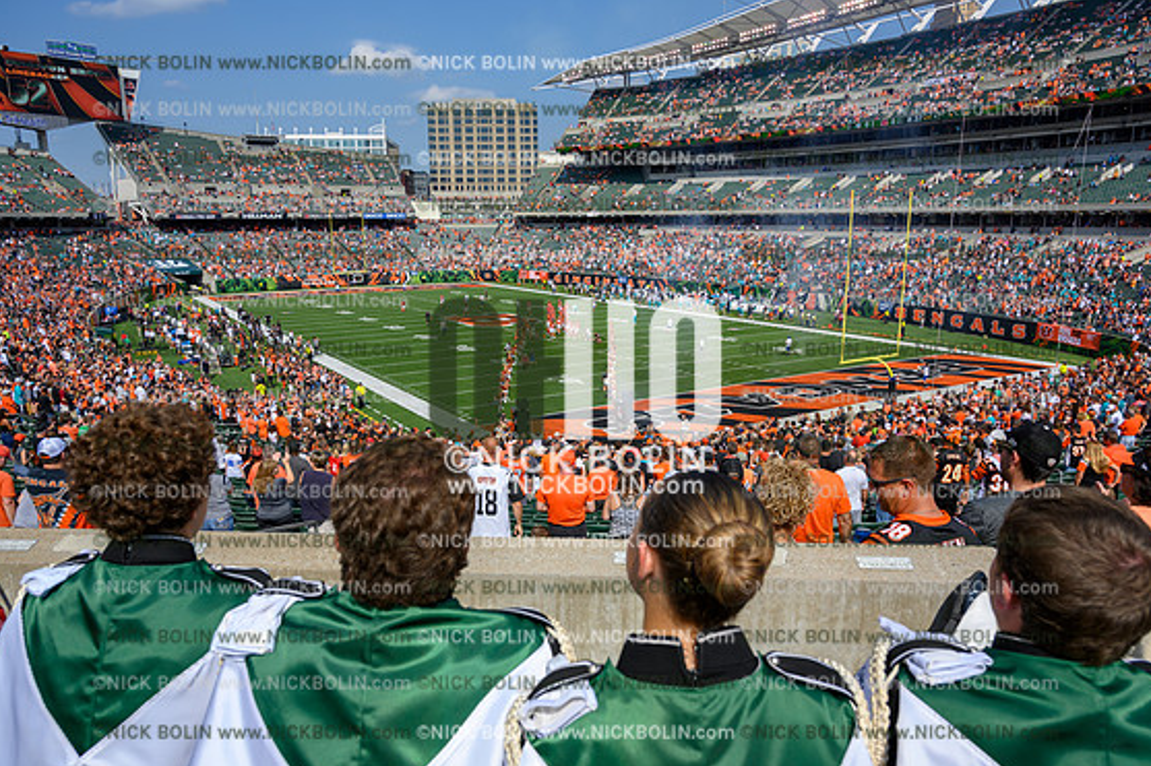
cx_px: 574
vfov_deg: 51.2
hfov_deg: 71.5
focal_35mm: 25
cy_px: 397
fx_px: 799
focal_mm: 24
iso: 80
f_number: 7.1
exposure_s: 1/400
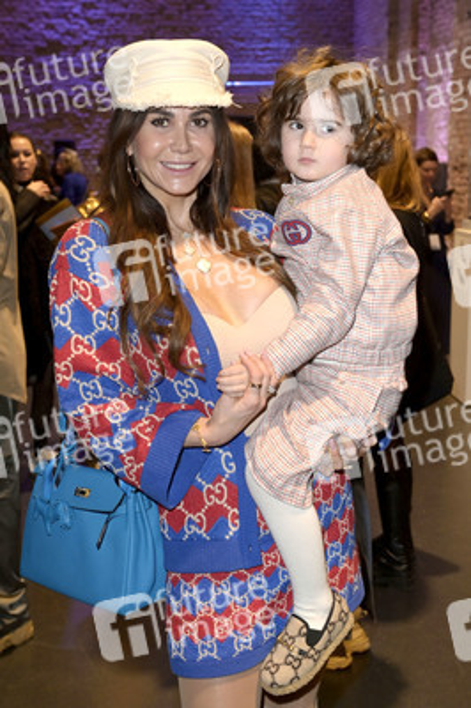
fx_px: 983
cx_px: 236
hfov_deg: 26.9
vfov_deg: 39.6
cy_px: 354
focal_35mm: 50
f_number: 5
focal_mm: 50
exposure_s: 1/50
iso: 1600
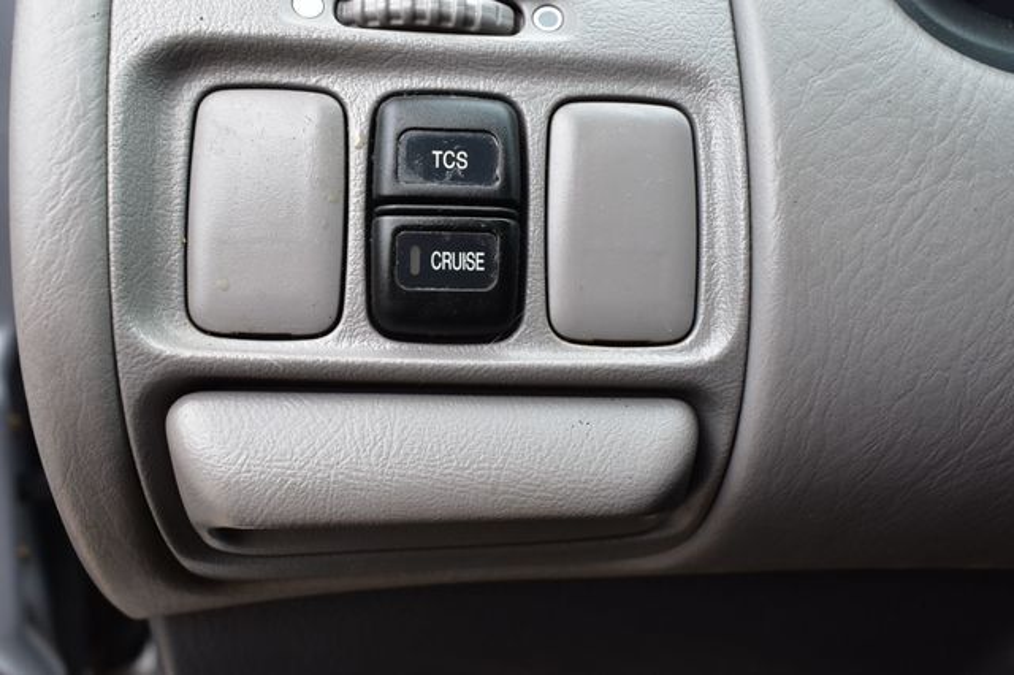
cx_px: 507
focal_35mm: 39
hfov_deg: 49.6
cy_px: 338
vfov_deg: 34.2
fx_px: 1098
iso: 400
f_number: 8
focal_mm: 26
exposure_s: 1/60
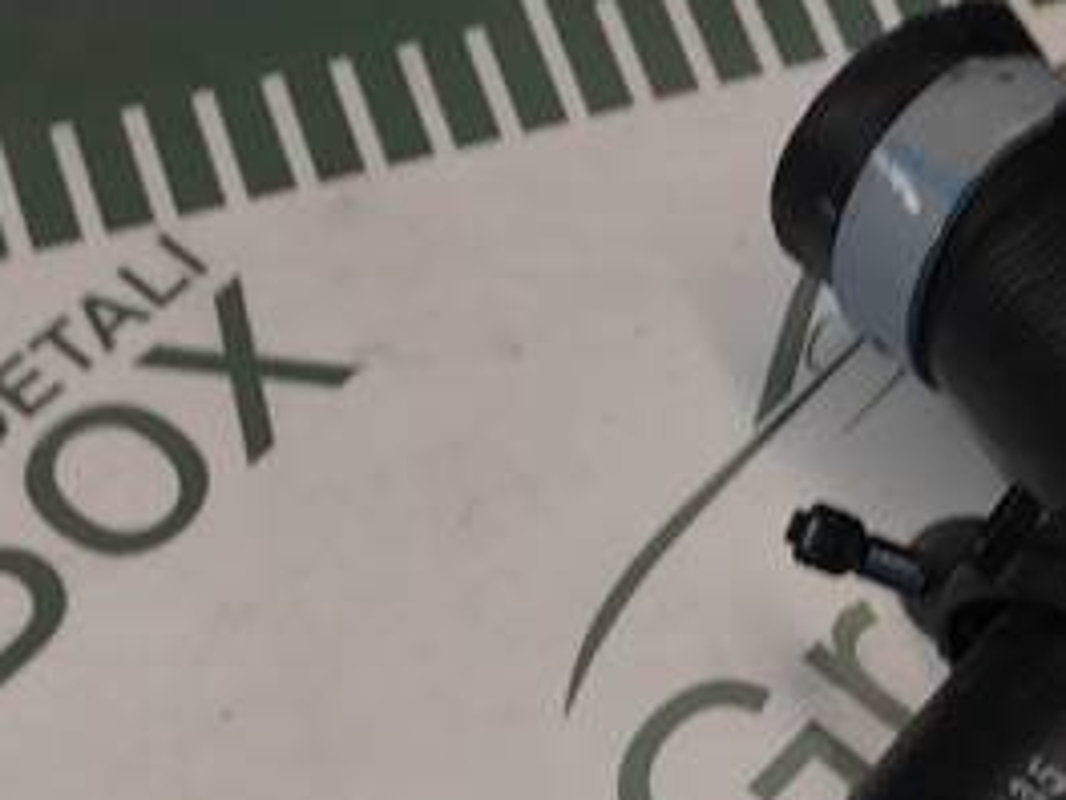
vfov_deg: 17.7
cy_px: 816
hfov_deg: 23.6
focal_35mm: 81
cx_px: 909
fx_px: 2494
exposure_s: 1/33
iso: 133
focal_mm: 4.74
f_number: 1.79
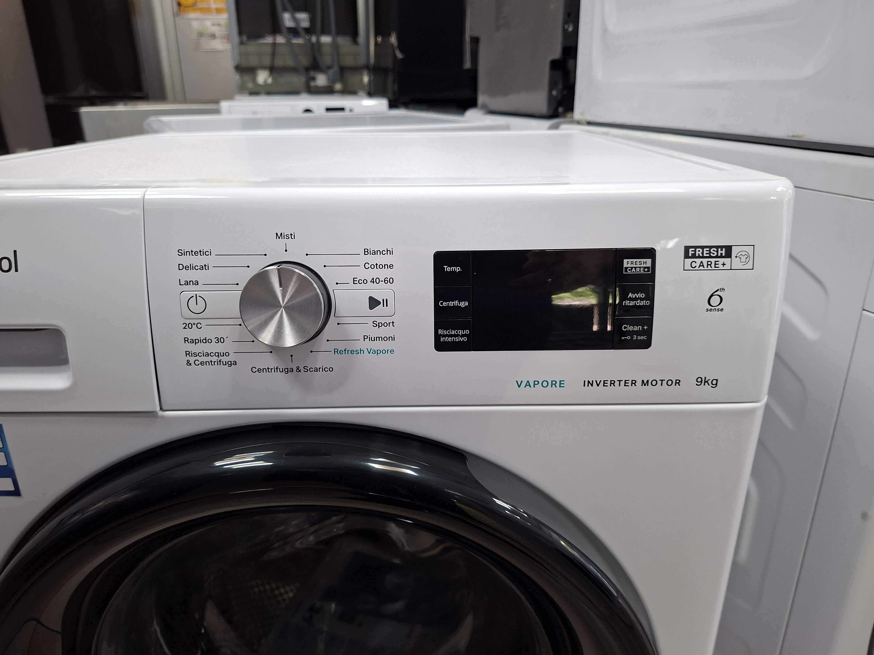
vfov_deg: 58.9
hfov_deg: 73.9
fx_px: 581
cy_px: 328
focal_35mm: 23
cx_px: 437
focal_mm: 5.54
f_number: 1.8
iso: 200
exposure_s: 1/50
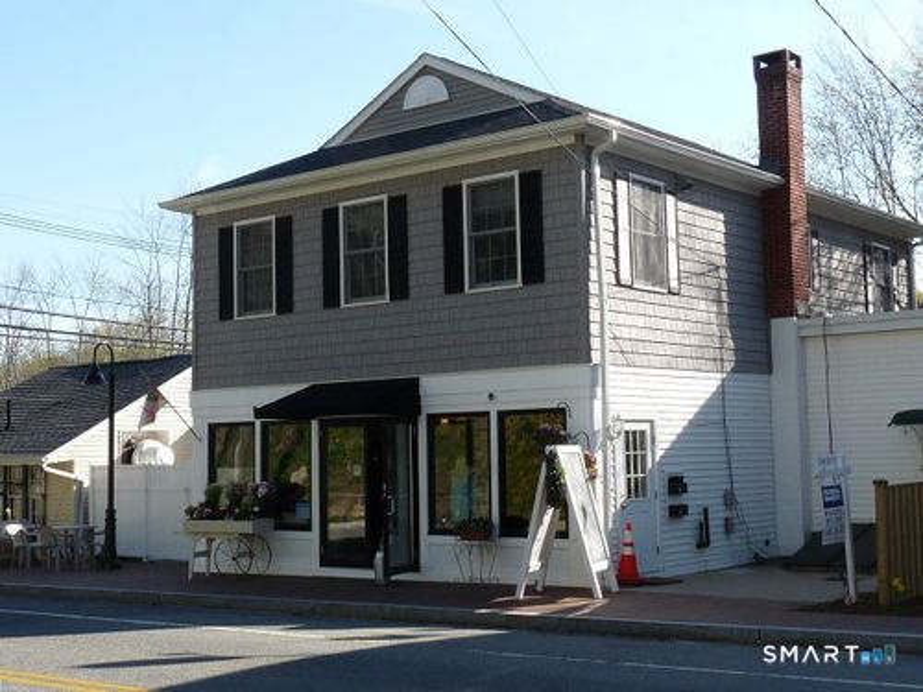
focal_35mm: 48
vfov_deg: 30.3
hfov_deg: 39.7
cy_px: 346
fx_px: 1280
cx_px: 462
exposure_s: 1/200
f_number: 5.6
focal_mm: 4.8
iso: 100
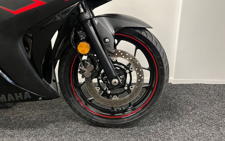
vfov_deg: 44.5
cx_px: 114
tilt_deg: -13.6
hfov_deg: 66.5
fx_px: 172
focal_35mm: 28
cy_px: 67
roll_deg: -1.1
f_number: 1.6
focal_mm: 5.1
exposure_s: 1/50
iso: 320
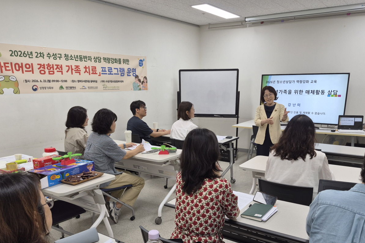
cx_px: 186
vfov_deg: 42.8
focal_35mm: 30
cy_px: 167
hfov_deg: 61.9
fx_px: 304
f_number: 1.8
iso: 64
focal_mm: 5.4
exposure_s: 1/120
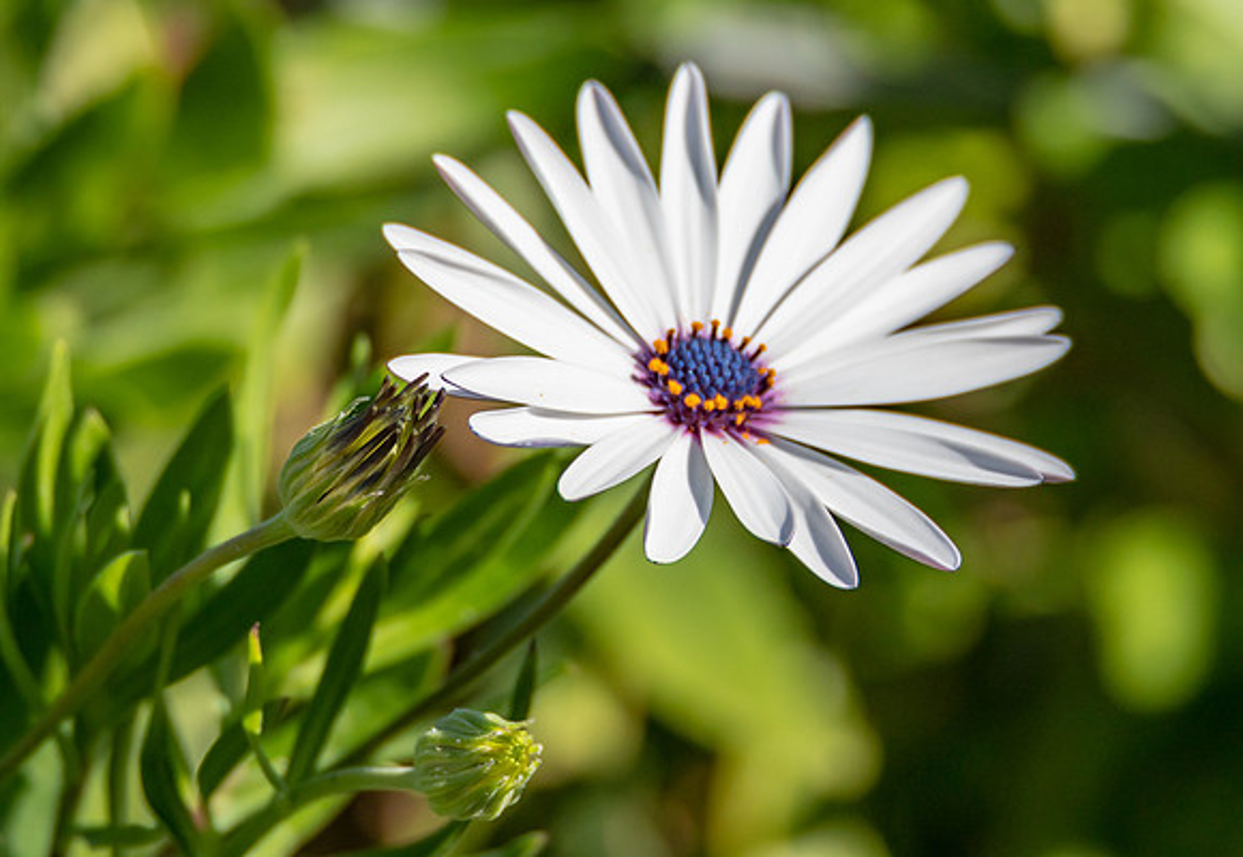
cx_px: 731
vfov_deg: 1.2
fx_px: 40742
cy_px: 314
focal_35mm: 1168
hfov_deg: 1.7
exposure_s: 1/2500
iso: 200
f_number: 6.3
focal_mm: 600
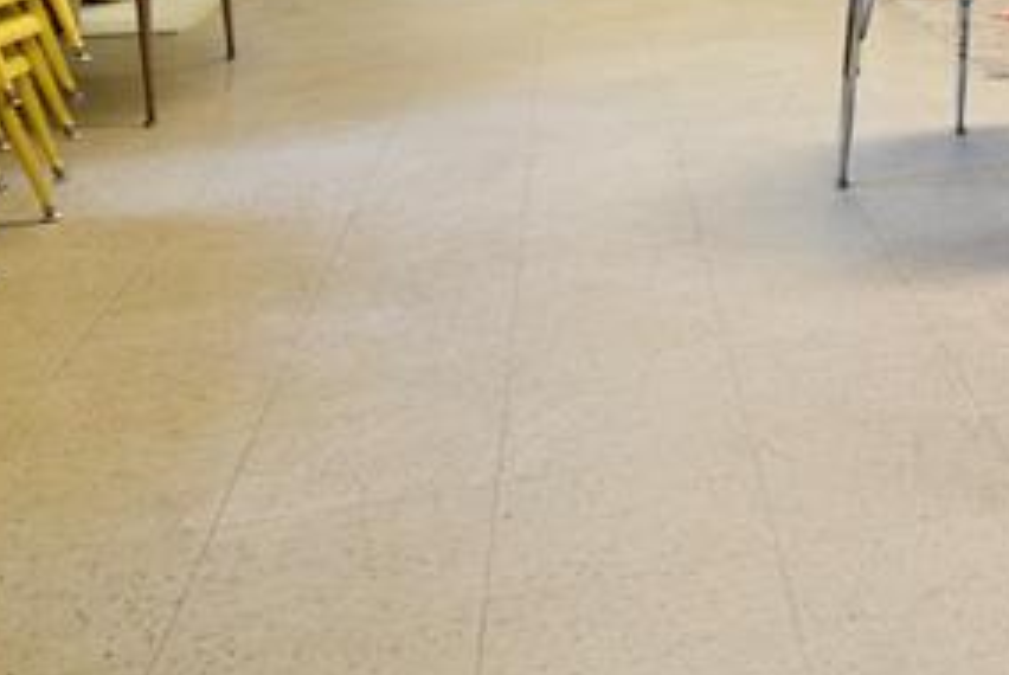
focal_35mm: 54
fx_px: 1515
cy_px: -259
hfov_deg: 30.4
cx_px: 1258
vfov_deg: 21.9
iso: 160
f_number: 4.5
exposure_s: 1/15
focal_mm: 10
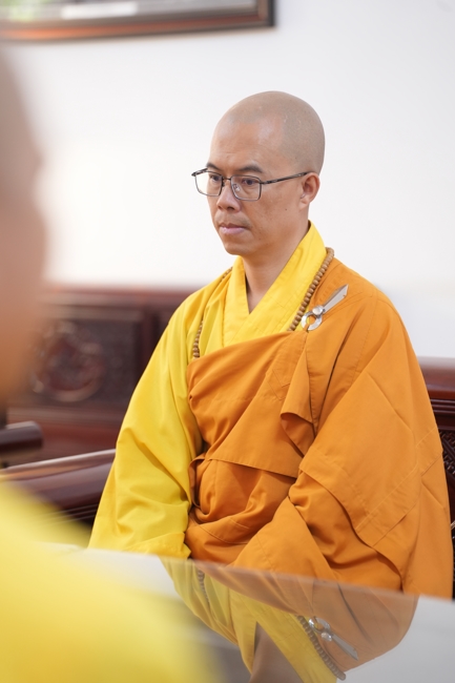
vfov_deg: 19.3
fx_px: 2010
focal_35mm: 106
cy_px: 342
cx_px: 228
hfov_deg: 12.9
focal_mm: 106
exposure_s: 1/80
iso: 1000
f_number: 2.8
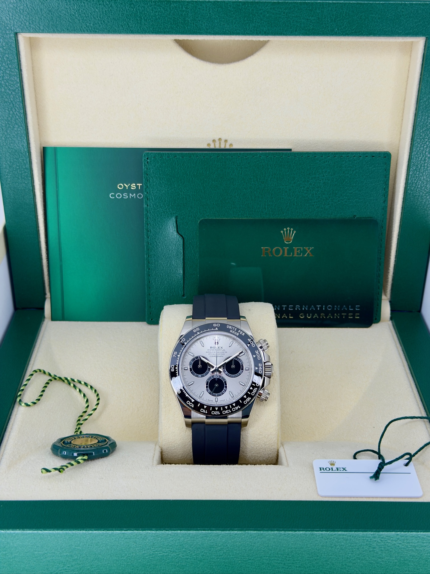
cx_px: 215
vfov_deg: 39.7
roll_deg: -0.8
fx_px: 795
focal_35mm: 48
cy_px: 287
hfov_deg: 30.3
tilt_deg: -29.3
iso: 50
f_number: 1.78
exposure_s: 1/128
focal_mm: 6.76
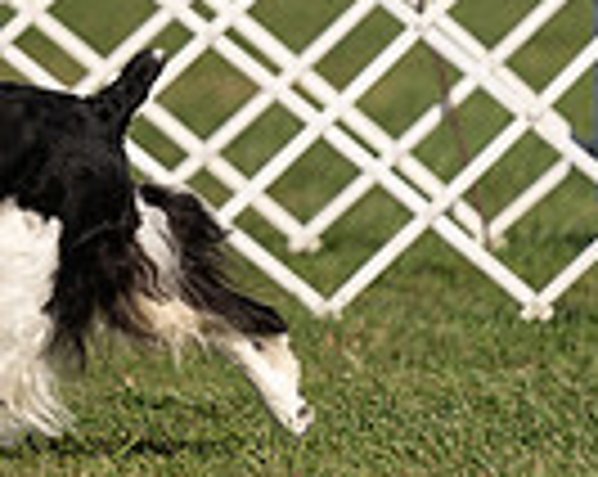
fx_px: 16824
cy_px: -216
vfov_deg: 1.6
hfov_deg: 2.0
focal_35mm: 952
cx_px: -425
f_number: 3.2
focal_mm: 200
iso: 100
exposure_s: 1/2500
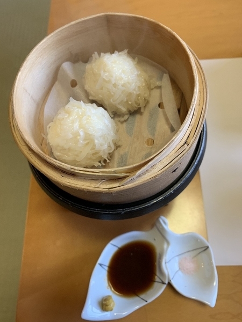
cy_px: 161
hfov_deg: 53.1
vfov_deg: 67.3
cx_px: 121
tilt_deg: -67.8
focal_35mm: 26
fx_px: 242
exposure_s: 1/60
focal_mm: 4.25
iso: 125
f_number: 1.8
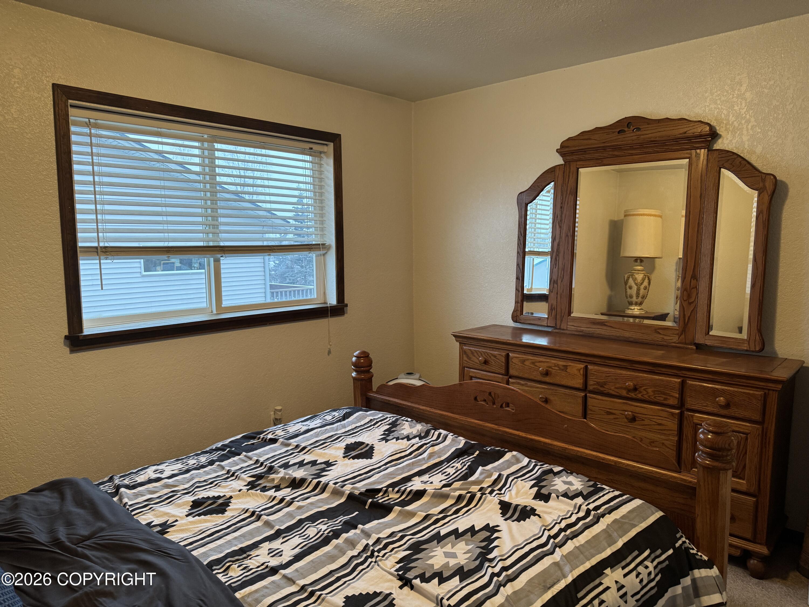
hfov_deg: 71.6
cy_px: 304
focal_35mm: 24
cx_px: 404
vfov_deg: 56.8
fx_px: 561
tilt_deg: -7.8
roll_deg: +0.6
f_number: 1.78
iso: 320
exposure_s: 1/60
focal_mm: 6.76
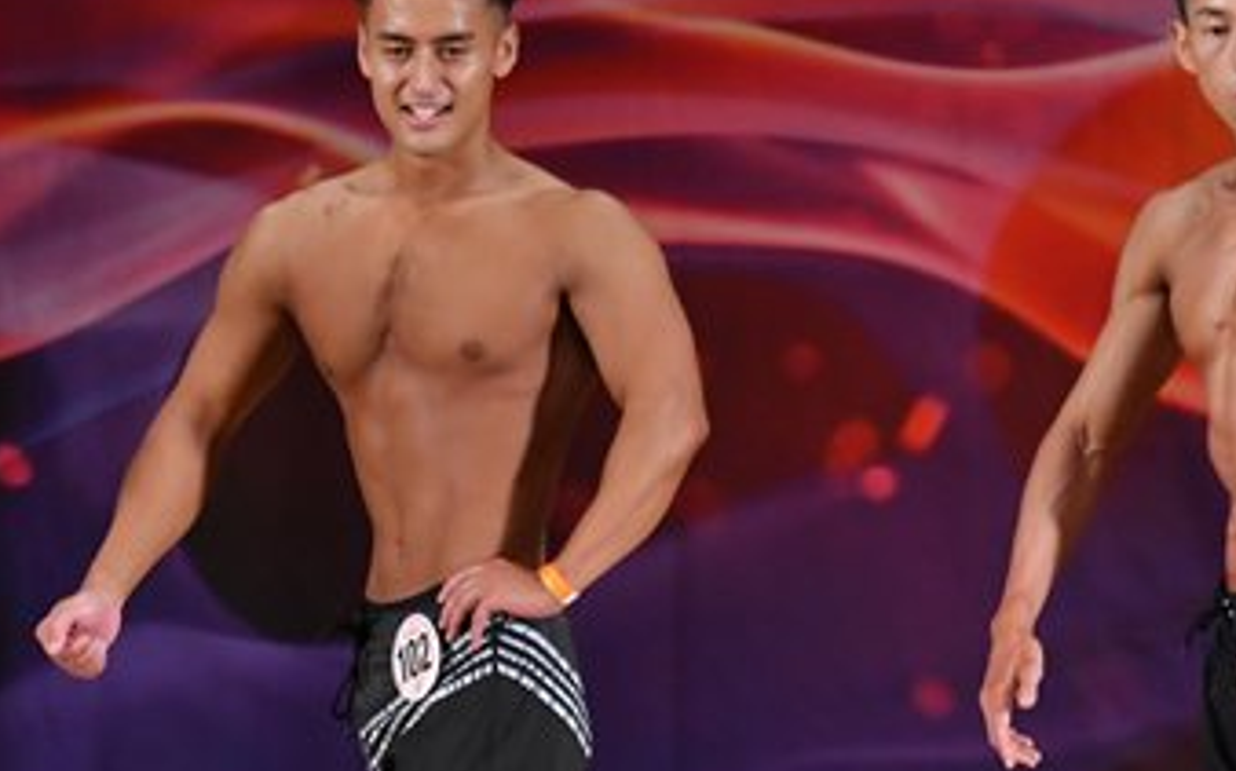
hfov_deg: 4.1
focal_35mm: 507
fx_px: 17073
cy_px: 661
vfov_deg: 2.6
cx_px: 57
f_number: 5.6
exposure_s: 1/400
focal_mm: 145
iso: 3200
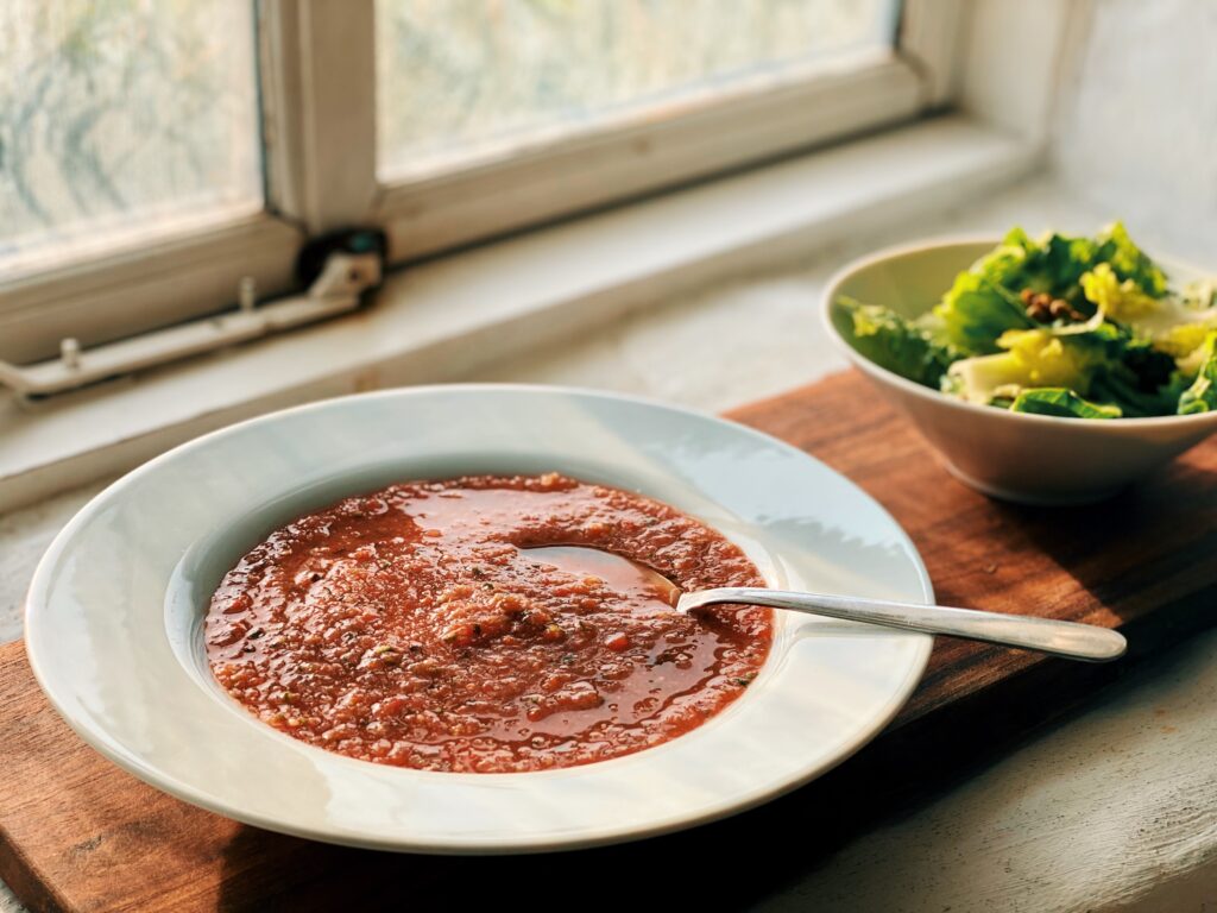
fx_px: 1828
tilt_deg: -27.2
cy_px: 456
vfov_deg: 28.0
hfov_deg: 36.8
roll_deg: -0.3
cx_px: 608
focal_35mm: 52
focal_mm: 6
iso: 20
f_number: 2
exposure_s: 1/384
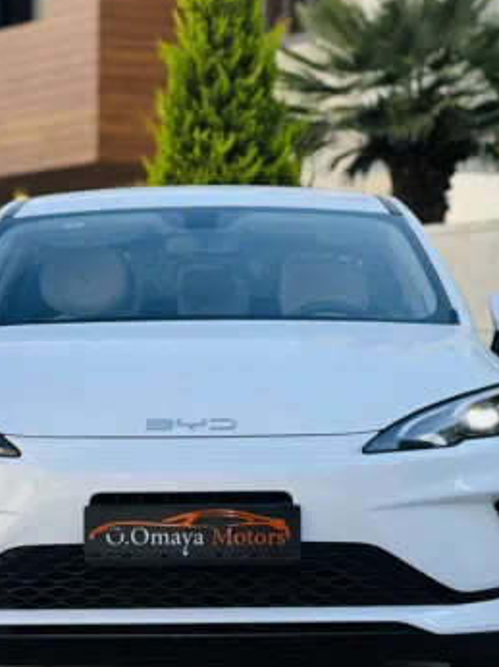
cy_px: 269
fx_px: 3560
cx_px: 193
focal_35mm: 185
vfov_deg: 10.7
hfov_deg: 8.0
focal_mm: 15.66
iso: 50
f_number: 2.8
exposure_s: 1/680
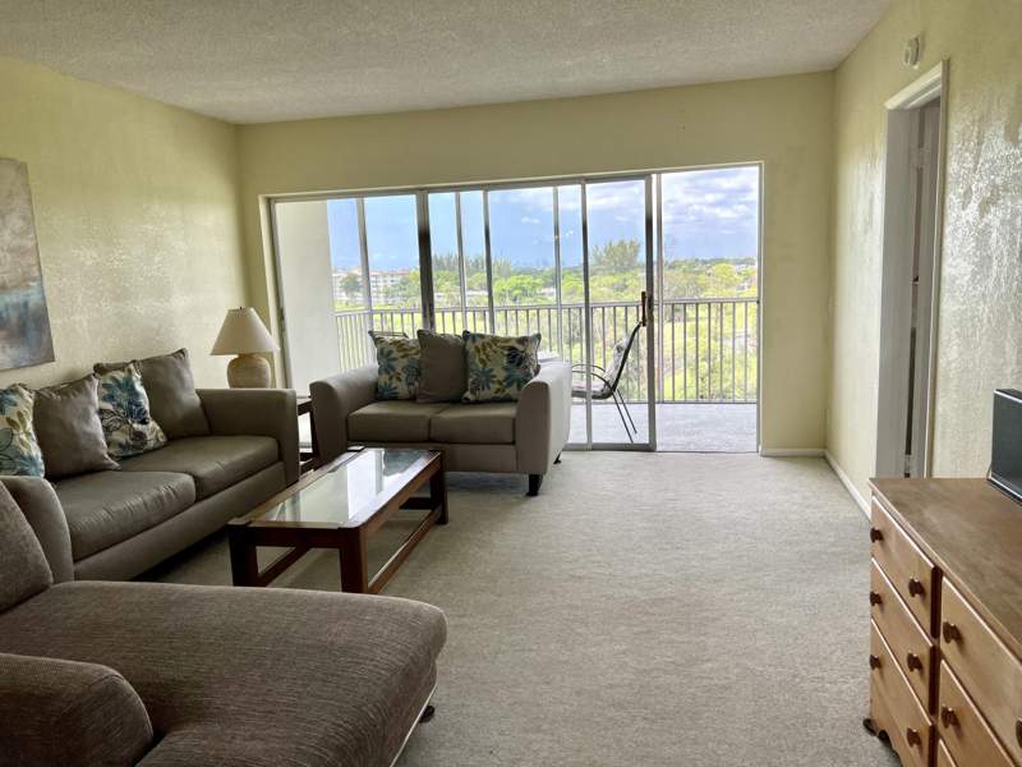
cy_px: 384
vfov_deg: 53.1
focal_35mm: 26
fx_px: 768
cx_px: 511
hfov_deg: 67.3
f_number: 1.5
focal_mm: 5.7
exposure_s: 1/1159
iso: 50
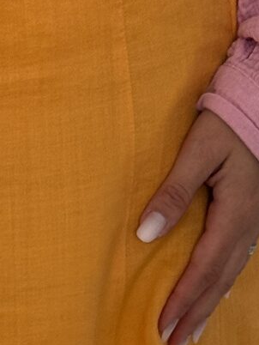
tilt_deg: -24.3
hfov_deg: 6.5
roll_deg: -2.2
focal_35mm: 229
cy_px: 601
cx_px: -41
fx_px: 2282
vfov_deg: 8.3
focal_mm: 6.76
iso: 100
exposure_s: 1/65
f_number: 1.78
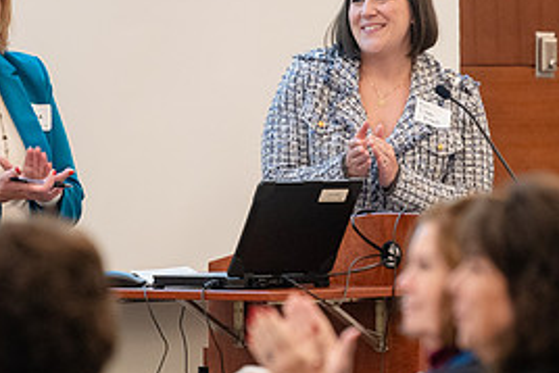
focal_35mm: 444
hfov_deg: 4.6
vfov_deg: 3.1
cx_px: 265
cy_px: 89
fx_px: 6898
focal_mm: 200
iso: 3200
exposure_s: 1/320
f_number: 3.5
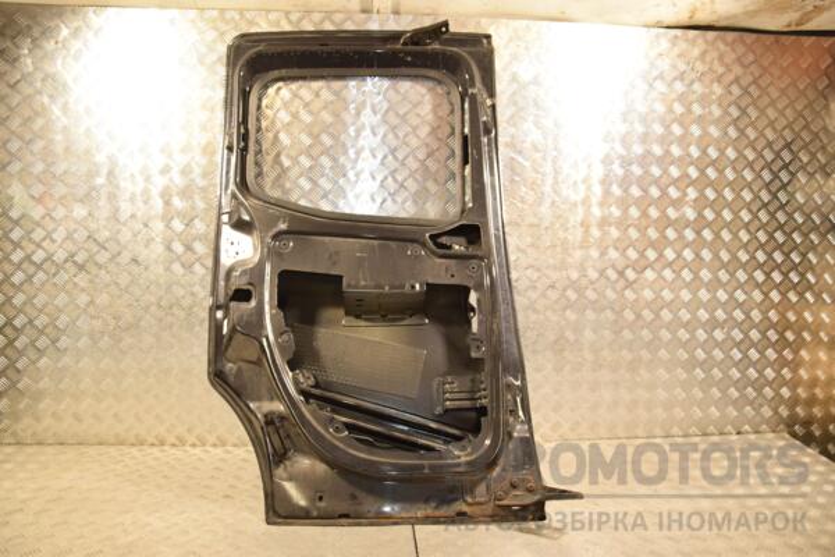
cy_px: 278
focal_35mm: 27
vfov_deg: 47.9
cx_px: 418
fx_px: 626
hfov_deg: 67.4
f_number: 5
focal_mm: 18
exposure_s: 1/160
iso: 800
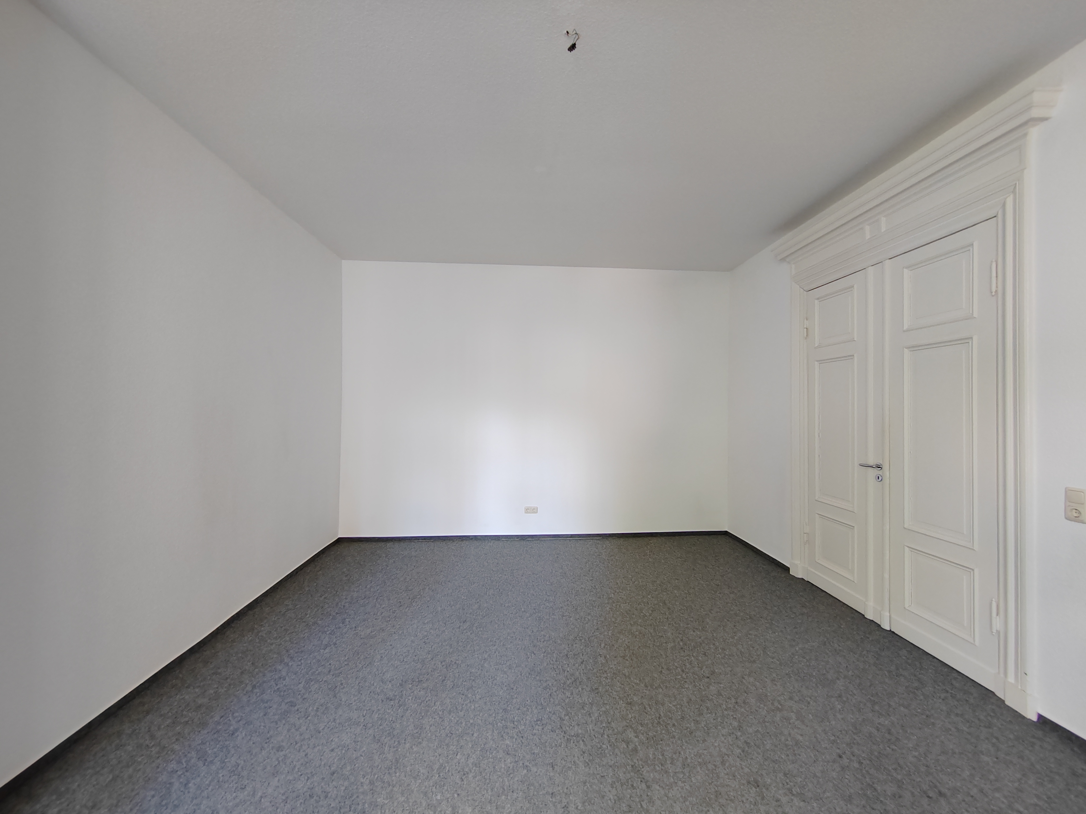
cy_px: 407
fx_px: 408
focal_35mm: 13
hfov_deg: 106.2
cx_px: 543
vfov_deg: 89.9
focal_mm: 2.16
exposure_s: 1/33
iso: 800
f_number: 2.2
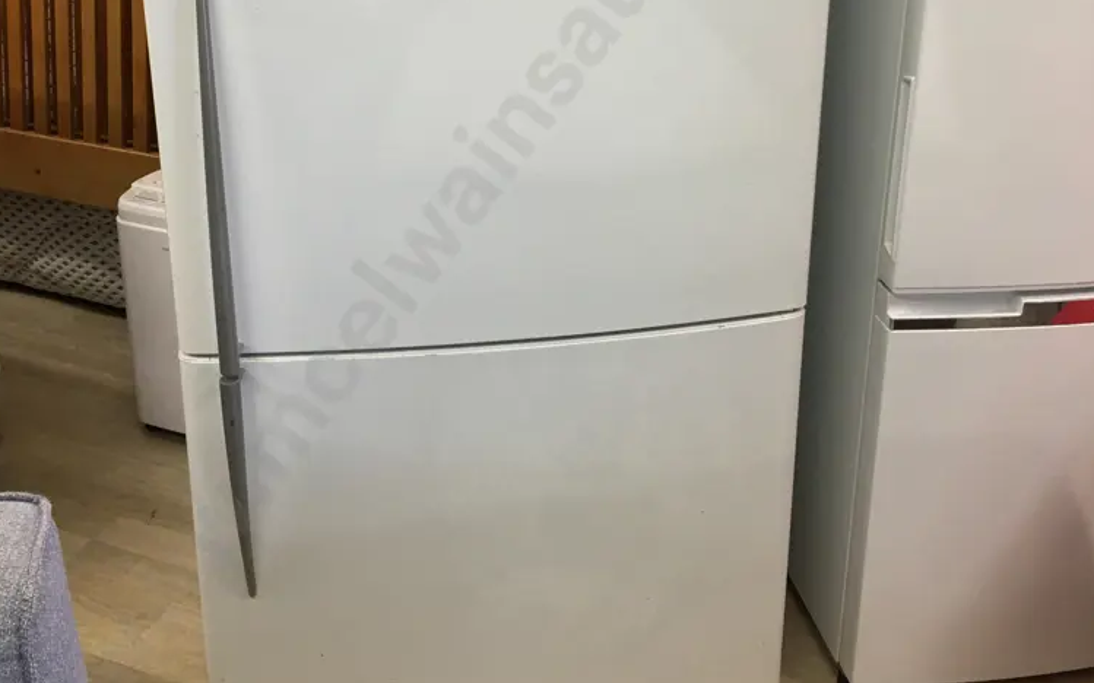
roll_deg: -1.4
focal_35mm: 42
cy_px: 93
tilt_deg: -18.2
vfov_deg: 29.5
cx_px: 542
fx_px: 1252
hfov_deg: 47.2
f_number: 2.2
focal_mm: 4.15
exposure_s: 1/33
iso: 40
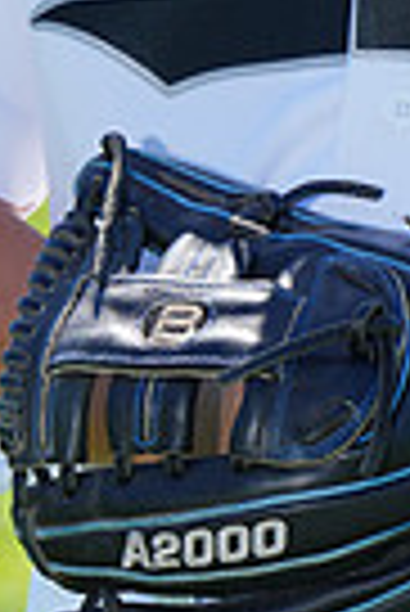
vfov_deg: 2.4
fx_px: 14517
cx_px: 466
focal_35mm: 852
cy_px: -320
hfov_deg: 1.6
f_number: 9
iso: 200
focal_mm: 200
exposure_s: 1/250
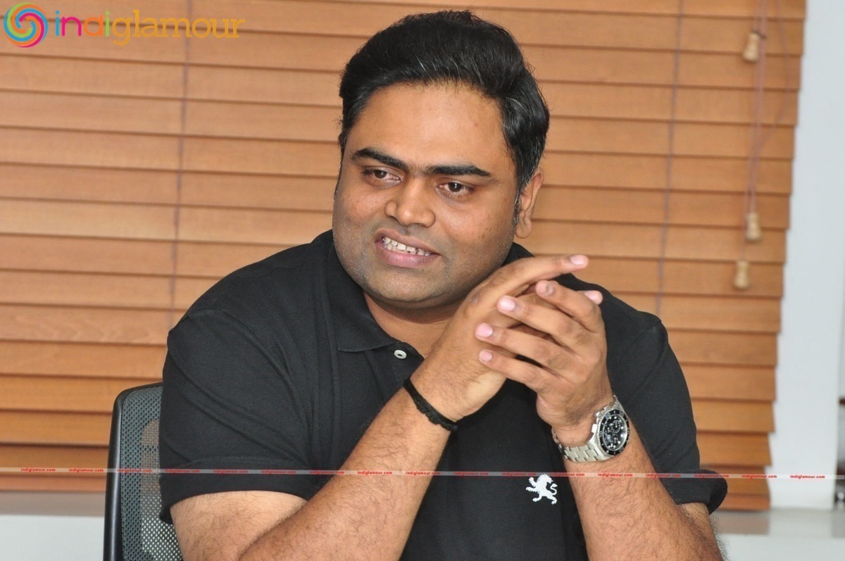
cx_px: 422
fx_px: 4923
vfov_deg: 6.5
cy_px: 280
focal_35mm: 210
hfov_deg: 9.8
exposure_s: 1/125
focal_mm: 140
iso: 1600
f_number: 6.3
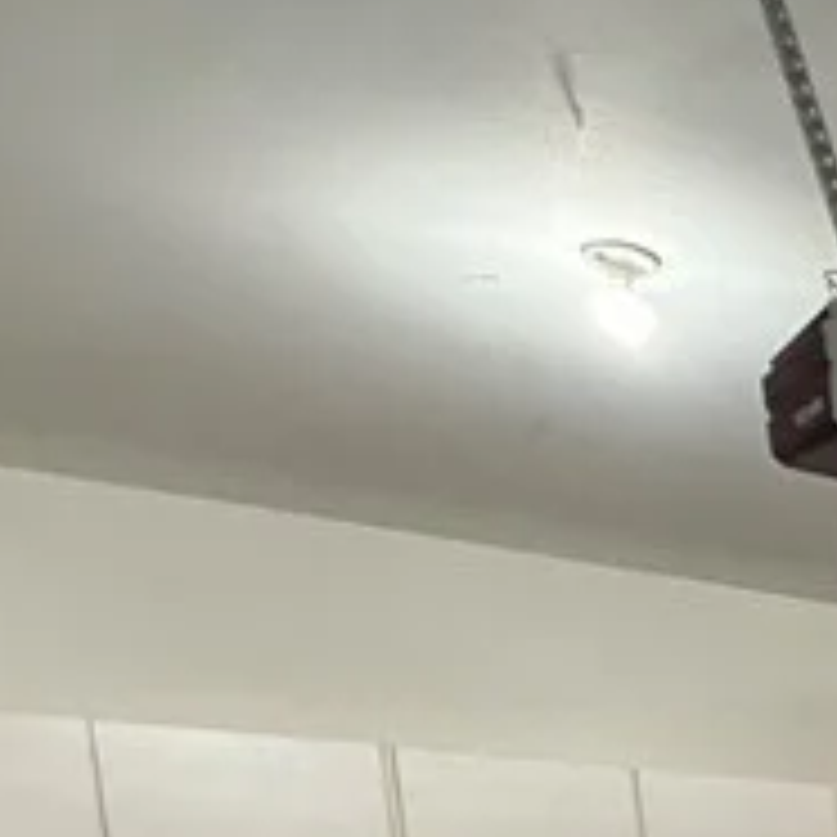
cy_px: 1260
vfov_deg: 21.3
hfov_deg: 17.0
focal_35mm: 68
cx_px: 1768
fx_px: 1860
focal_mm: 2.22
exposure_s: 1/60
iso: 320
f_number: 2.2
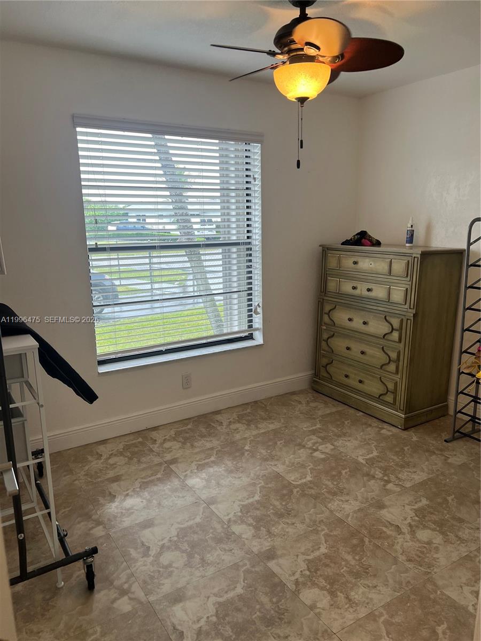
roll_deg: +1.0
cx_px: 240
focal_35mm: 26
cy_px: 320
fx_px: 482
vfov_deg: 67.3
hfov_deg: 53.1
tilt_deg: -12.1
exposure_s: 1/120
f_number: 1.5
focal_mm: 5.7
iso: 64
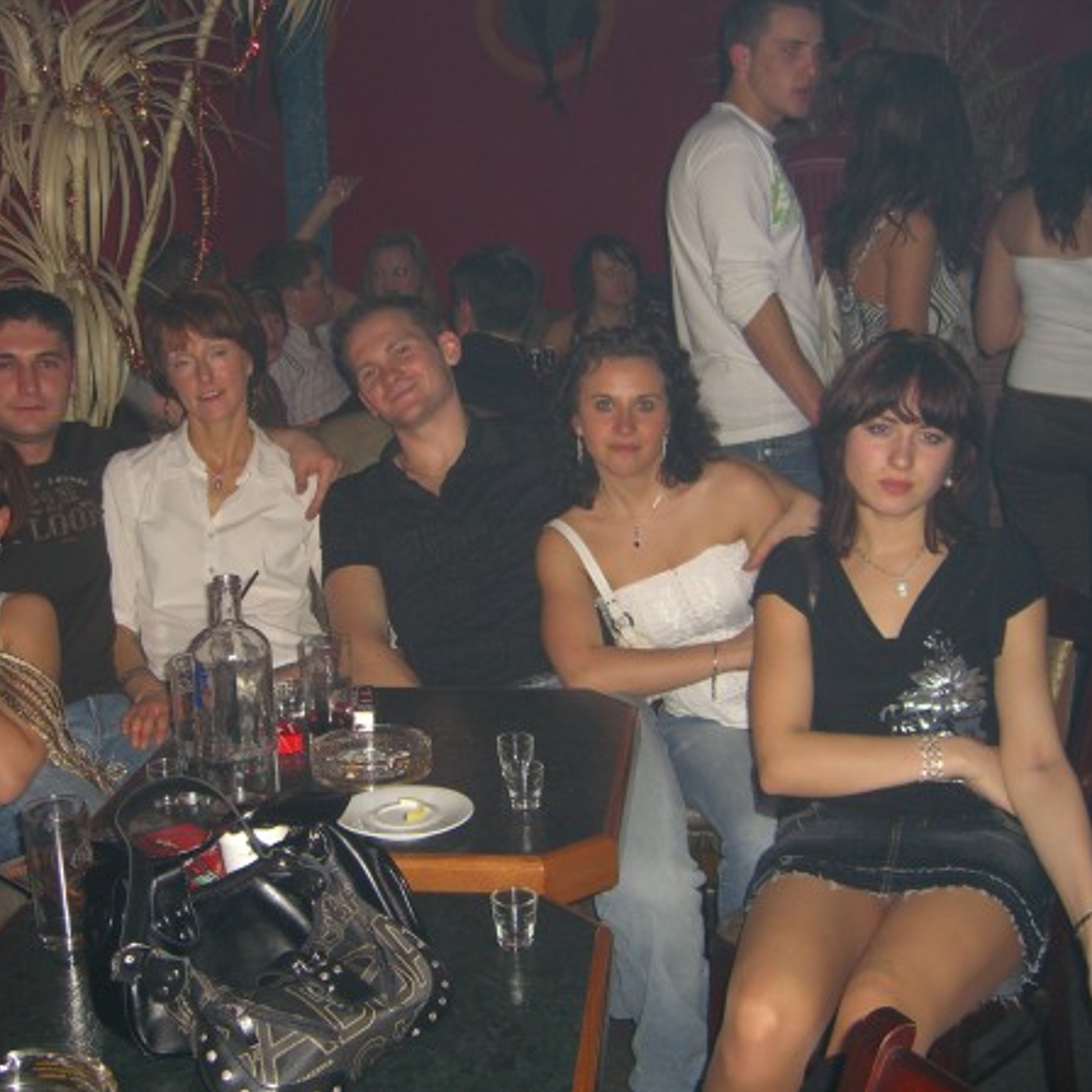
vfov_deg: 37.6
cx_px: 466
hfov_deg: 37.5
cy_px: 546
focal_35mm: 45
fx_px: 1606
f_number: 2.8
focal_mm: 7.9
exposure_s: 1/60
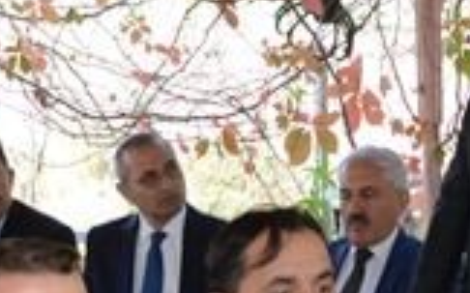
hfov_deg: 13.4
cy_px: 176
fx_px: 1984
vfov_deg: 8.4
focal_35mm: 155
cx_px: 371
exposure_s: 1/160
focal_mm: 24
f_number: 5.6
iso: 640
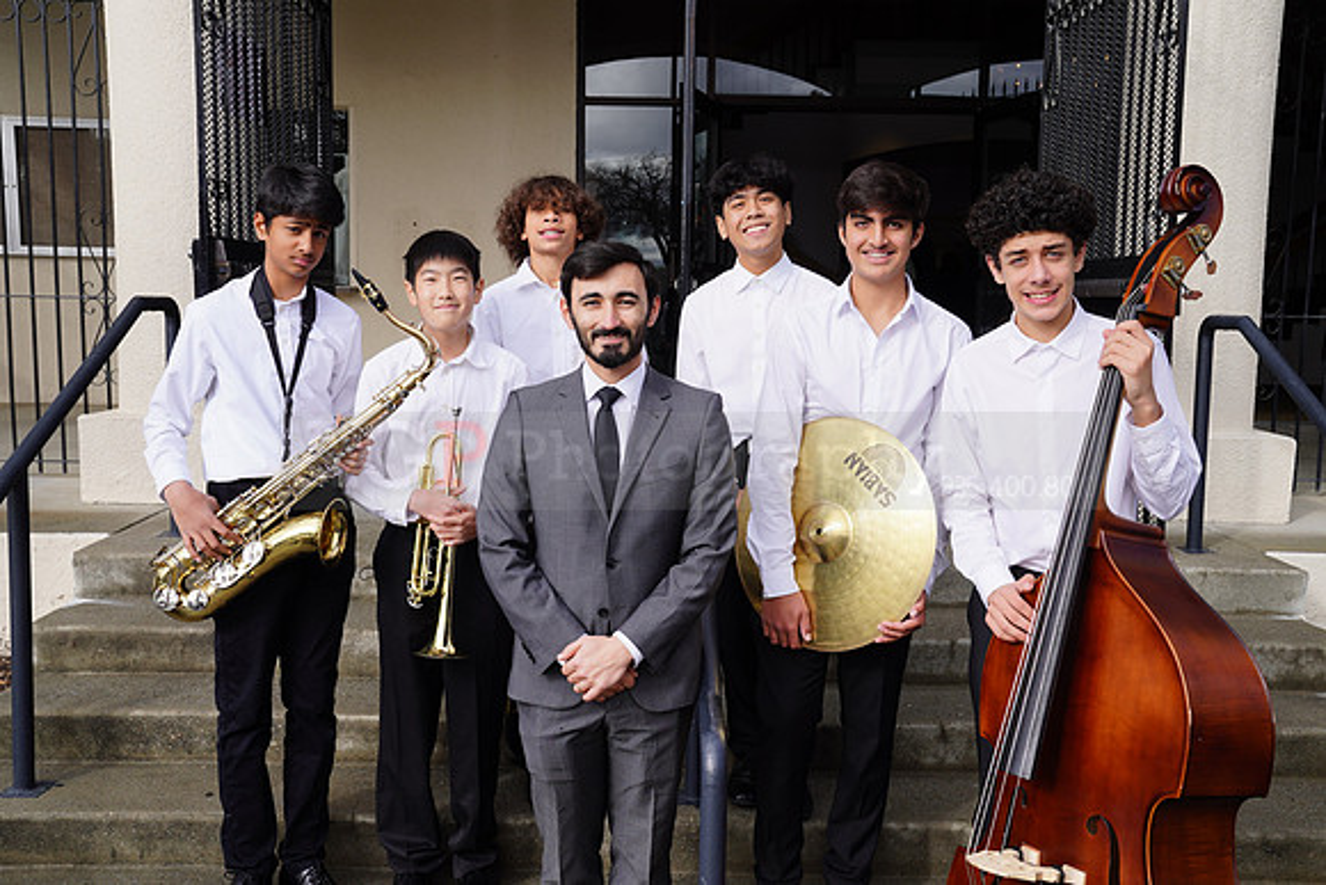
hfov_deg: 54.4
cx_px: 663
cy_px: 442
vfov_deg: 37.9
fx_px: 1289
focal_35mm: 35
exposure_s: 1/200
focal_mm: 35
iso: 100
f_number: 8
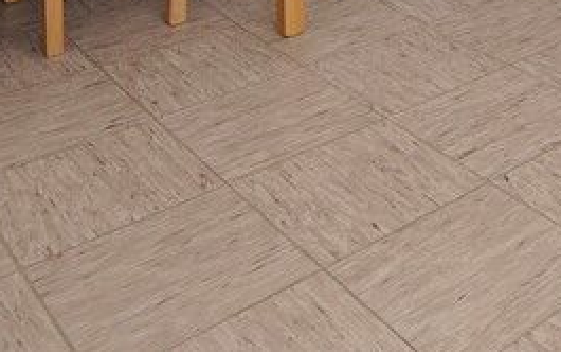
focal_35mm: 59
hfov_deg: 30.7
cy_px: -363
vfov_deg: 16.5
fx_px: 903
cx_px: 622
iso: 400
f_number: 5
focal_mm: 10
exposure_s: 1/100
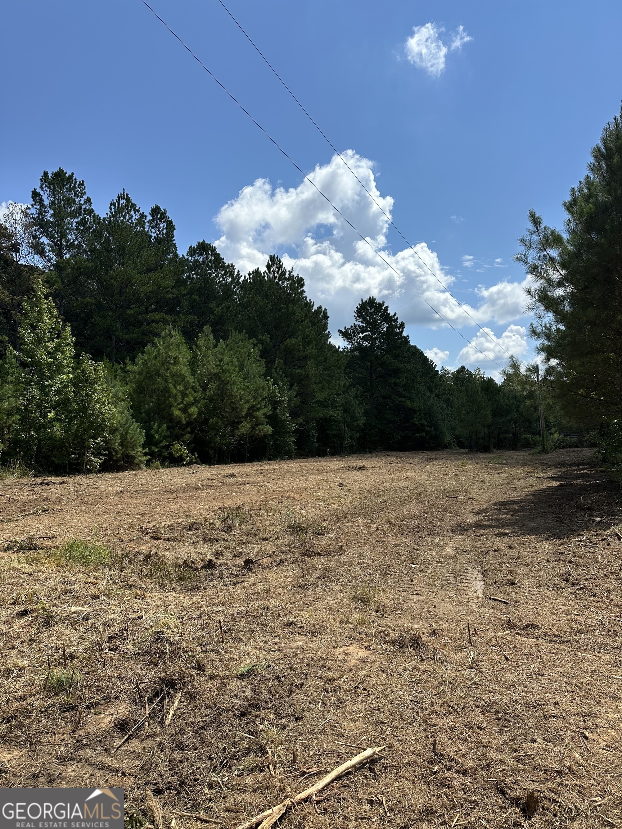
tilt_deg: +3.0
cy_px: 414
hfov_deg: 56.8
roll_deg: +1.0
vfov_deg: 71.6
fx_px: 575
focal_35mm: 24
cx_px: 311
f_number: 1.78
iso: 80
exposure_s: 1/6211
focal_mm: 6.86
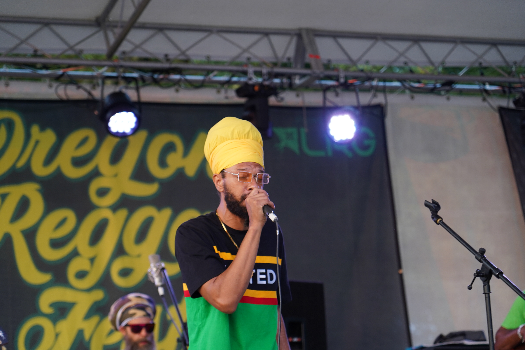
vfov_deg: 13.0
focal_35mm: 105
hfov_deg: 19.5
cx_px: 262
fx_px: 1531
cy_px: 175
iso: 800
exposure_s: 1/160
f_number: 4
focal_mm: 105
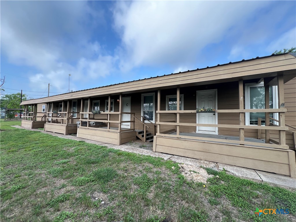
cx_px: 148
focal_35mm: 13
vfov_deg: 89.9
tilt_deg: +2.3
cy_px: 111
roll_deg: -1.2
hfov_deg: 106.2
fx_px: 111
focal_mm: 1.57
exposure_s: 1/525
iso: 32
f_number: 1.8
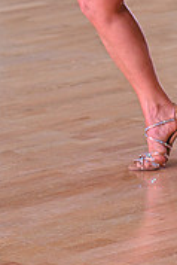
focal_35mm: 358
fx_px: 2635
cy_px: -130
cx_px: 227
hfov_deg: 3.8
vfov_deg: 5.7
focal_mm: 110
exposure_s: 1/320
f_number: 5
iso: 2000
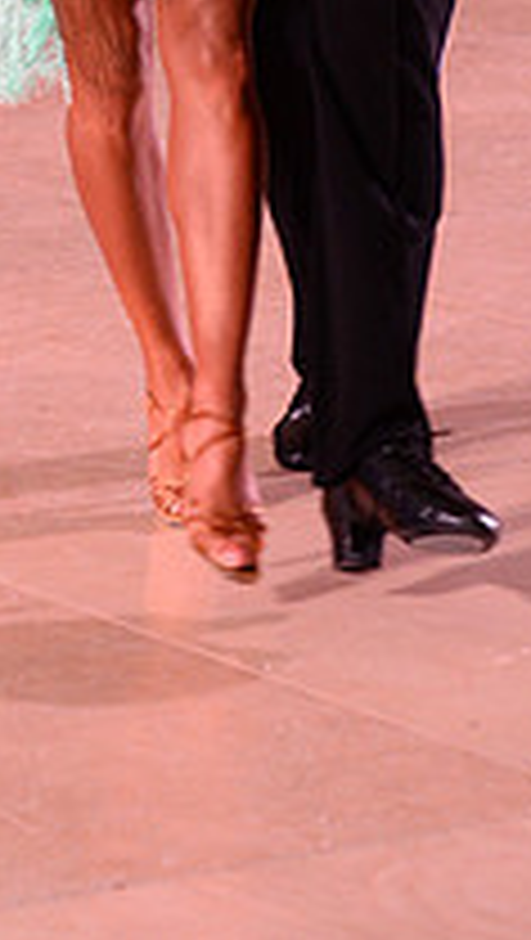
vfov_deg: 7.5
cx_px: 164
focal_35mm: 284
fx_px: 7089
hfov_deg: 4.3
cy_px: -355
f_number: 4.5
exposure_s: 1/250
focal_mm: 98
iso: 2500
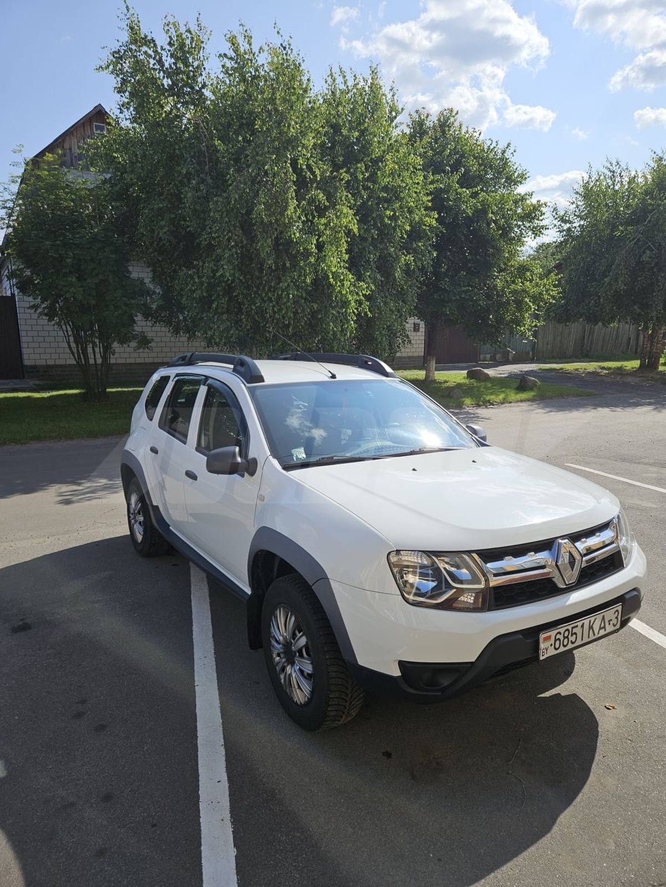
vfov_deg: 73.9
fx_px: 590
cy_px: 444
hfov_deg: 58.9
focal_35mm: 23
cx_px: 333
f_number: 1.8
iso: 25
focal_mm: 5.4
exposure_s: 1/2038
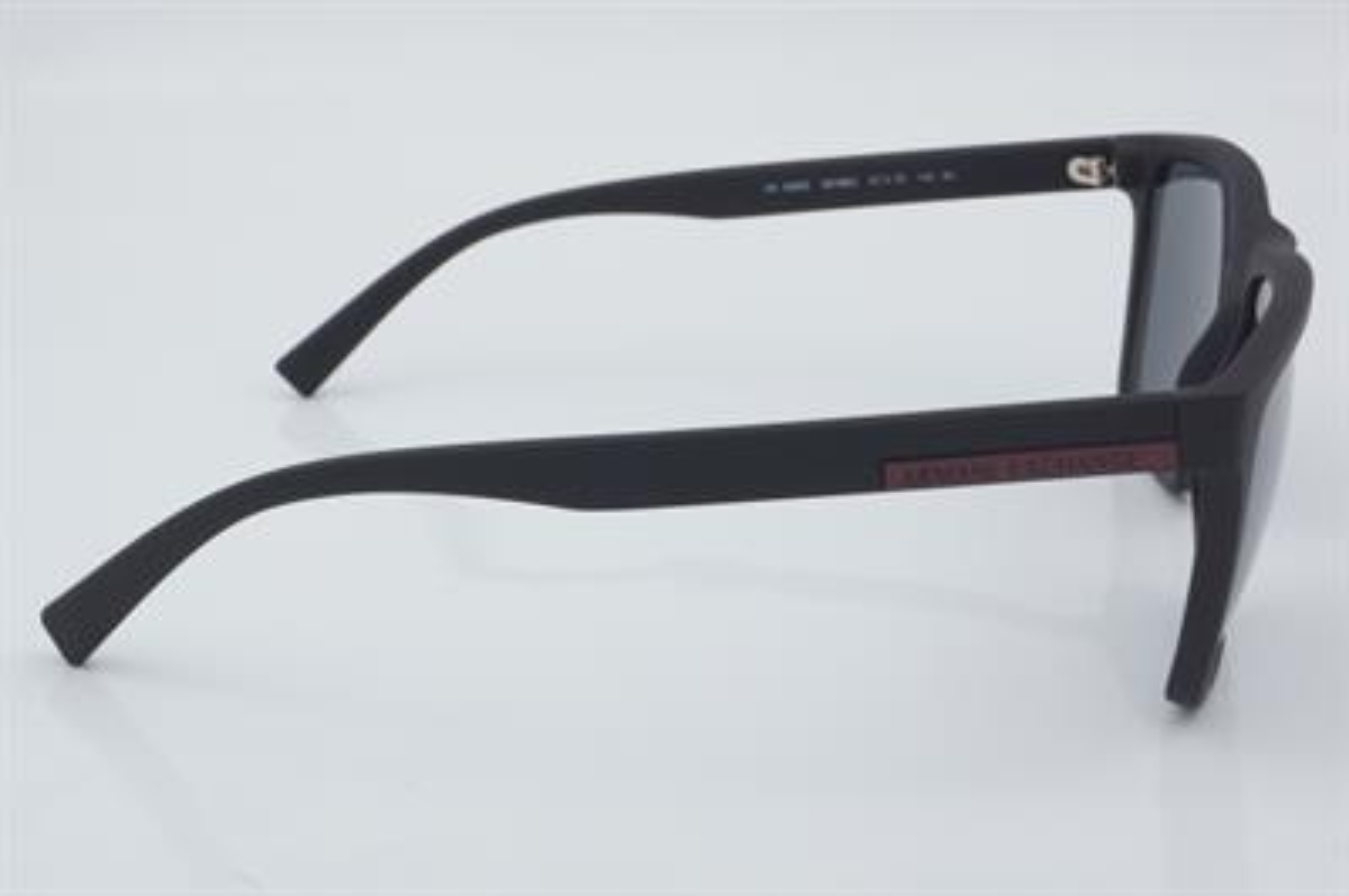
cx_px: 674
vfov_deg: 18.2
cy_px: 448
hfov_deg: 27.0
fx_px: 2808
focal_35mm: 75
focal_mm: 50
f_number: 32
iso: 100
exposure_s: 1/4
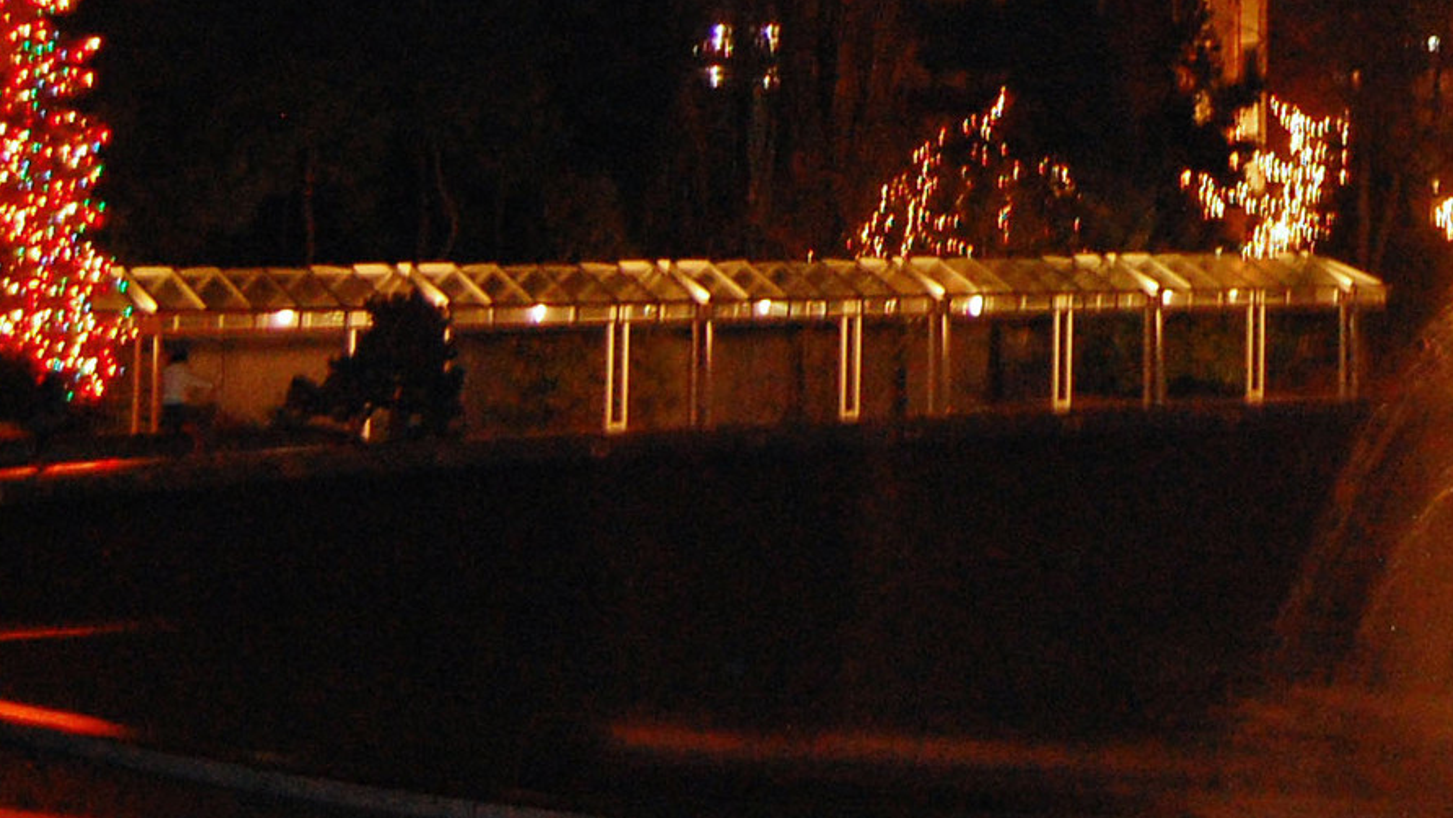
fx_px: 3391
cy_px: -124
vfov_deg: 13.4
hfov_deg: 23.5
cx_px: 1334
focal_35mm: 88
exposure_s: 1/10
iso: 1600
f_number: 3.8
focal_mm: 20
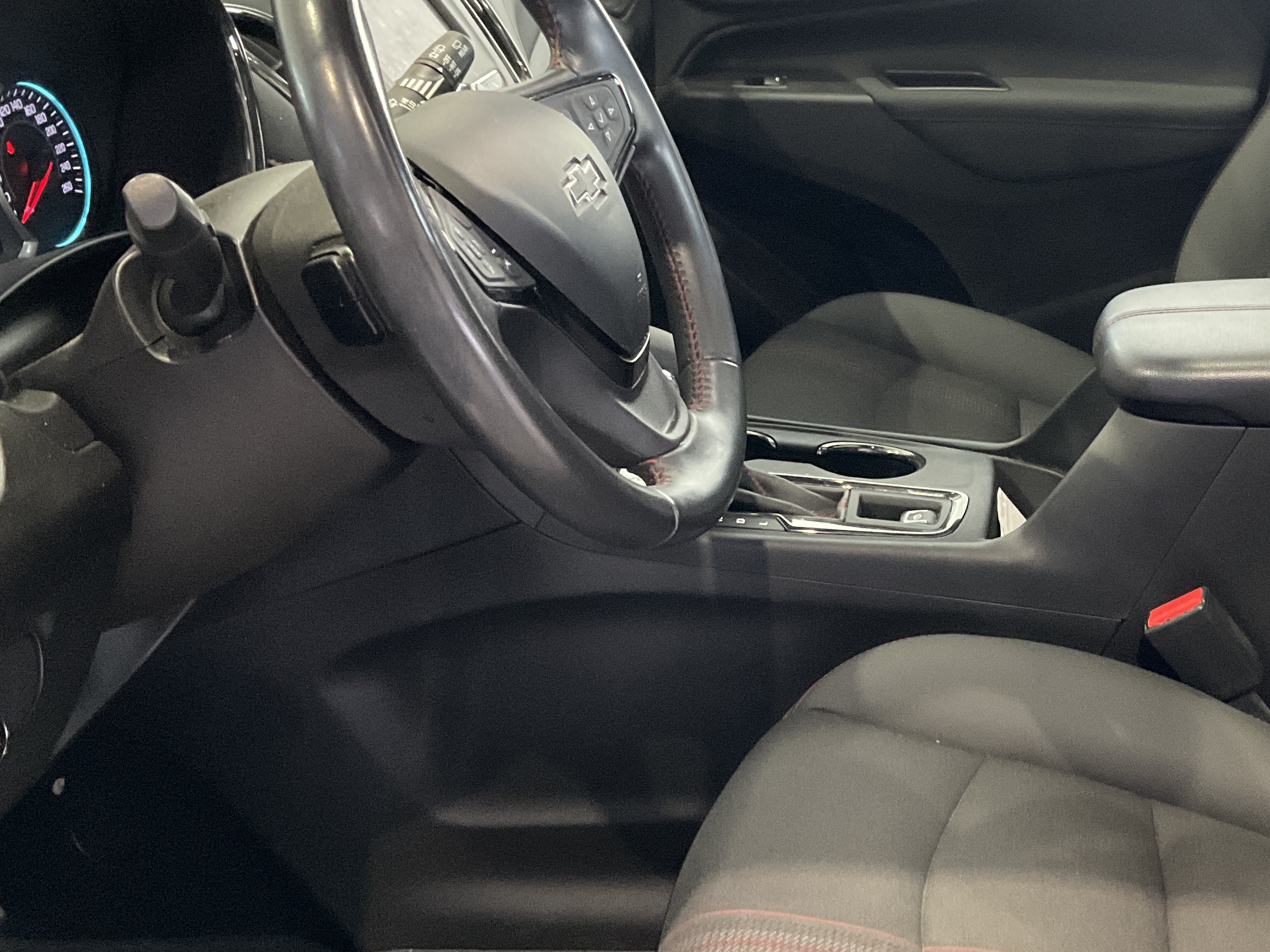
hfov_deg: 37.1
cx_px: 982
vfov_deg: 29.1
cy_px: 398
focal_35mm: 50
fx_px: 1834
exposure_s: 1/40
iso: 250
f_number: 1.8
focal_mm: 3
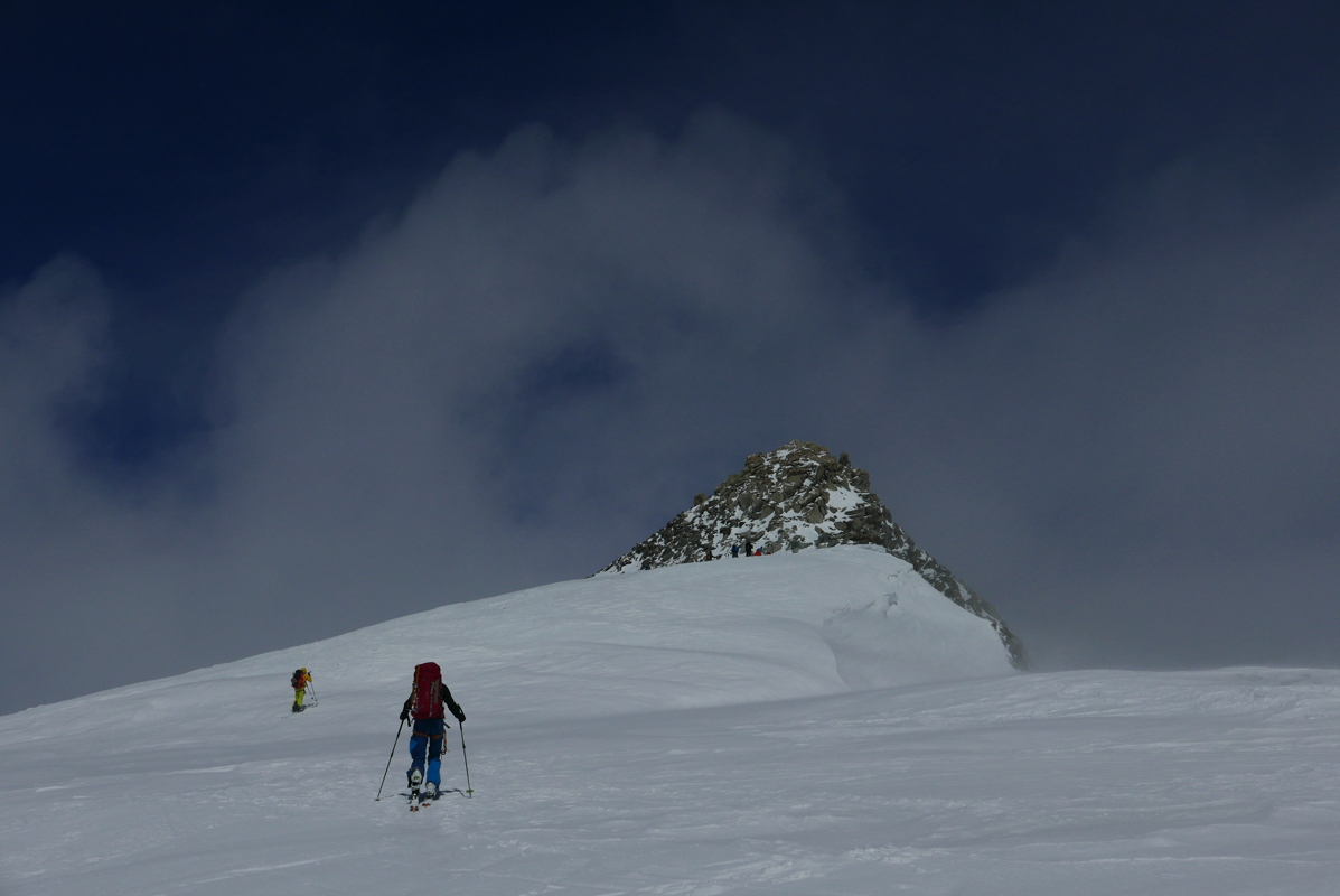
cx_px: 670
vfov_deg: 28.7
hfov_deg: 41.9
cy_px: 448
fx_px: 1751
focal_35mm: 47
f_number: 5.6
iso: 200
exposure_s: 1/10000
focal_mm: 21.3
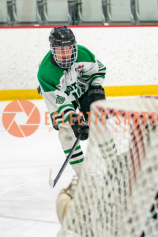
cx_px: 98
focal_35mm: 244
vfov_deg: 8.4
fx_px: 1609
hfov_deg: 5.6
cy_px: 91
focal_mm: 100
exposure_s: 1/640
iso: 640
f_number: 2.8
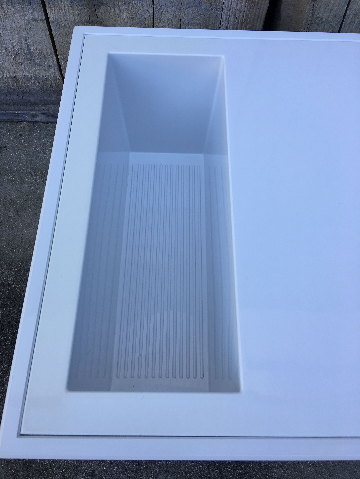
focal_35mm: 29
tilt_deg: -63.5
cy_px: 240
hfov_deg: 48.2
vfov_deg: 61.7
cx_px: 180
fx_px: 402
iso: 25
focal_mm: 4.15
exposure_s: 1/130
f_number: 2.2
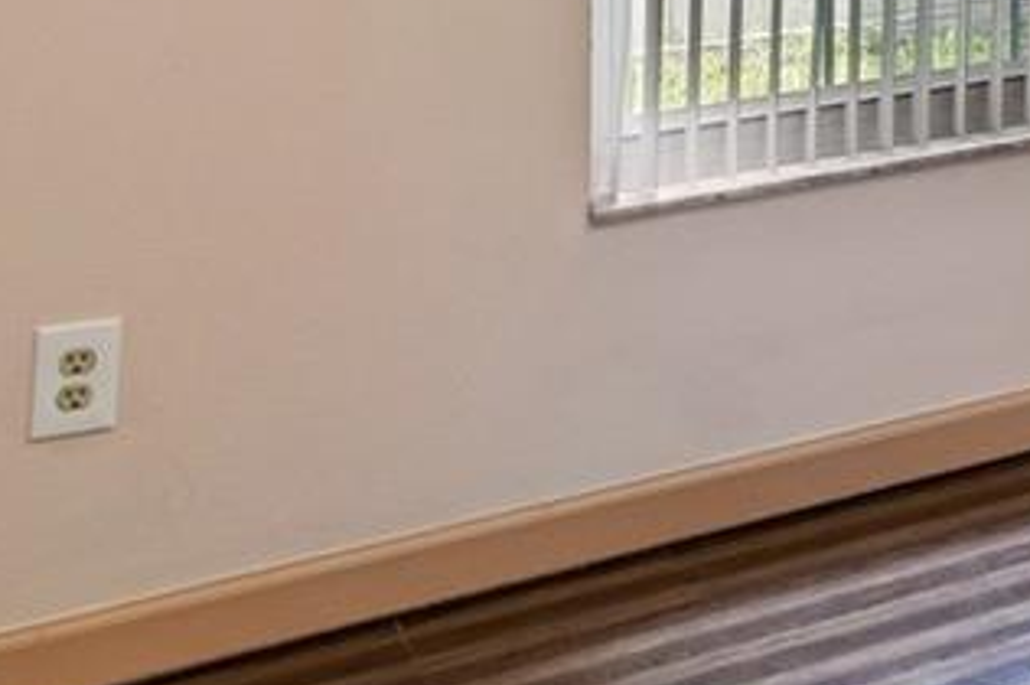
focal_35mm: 76
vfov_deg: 15.9
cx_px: 1754
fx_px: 2172
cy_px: -453
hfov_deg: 20.5
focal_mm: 10
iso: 100
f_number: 7.1
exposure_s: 1/10
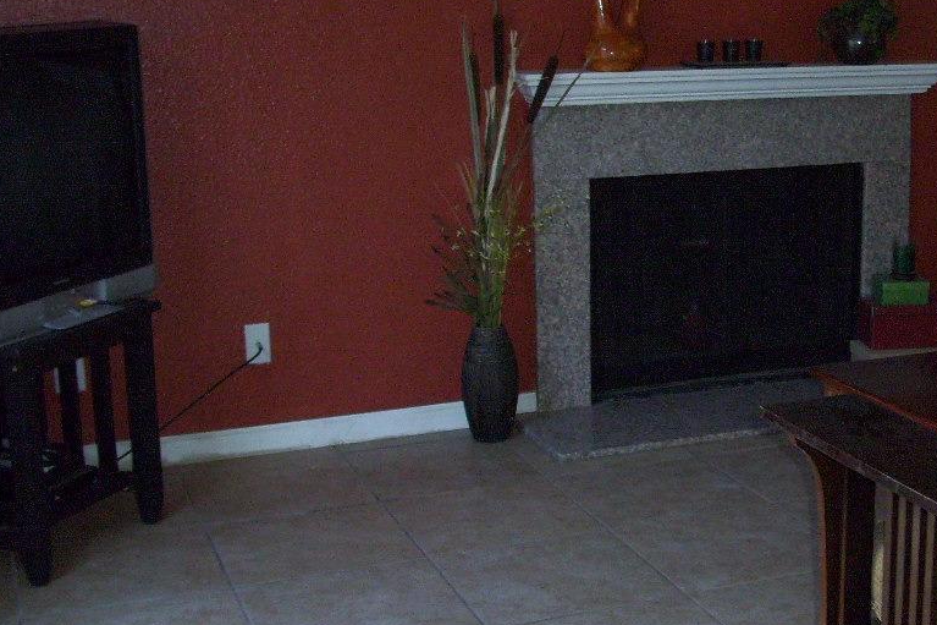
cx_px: 759
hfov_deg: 32.9
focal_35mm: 59
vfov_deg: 22.9
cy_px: 237
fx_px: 1535
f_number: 2.9
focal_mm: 5.7
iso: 250
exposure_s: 1/40
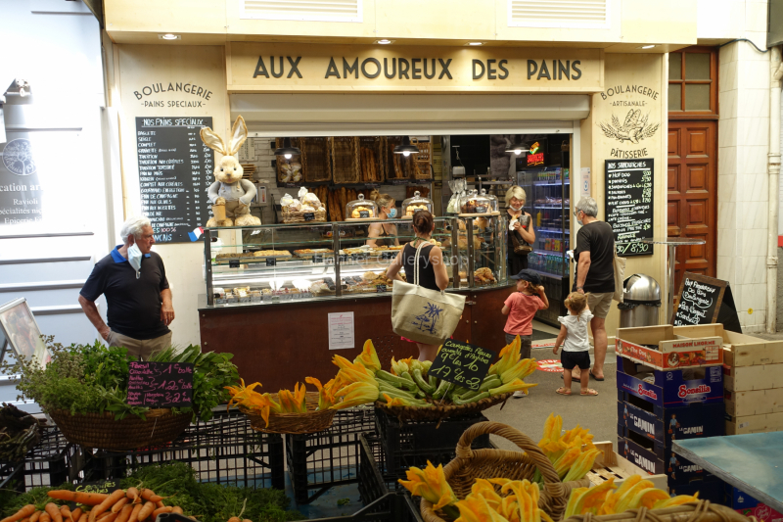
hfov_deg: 57.2
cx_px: 392
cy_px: 261
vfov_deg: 40.0
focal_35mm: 33
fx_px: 718
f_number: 3.2
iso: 125
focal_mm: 12.2
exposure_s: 1/80
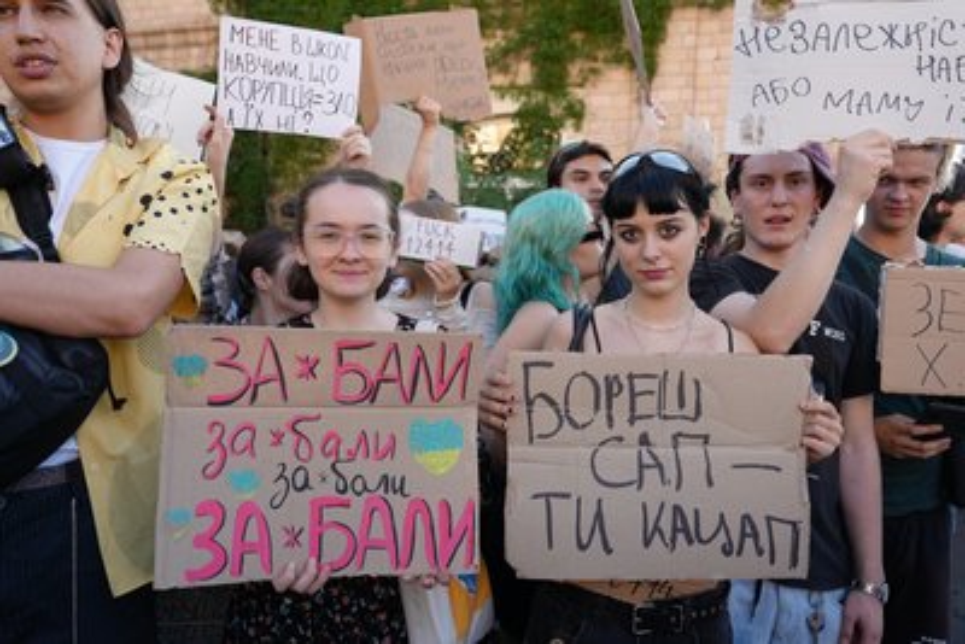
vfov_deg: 43.6
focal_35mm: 30
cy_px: 322
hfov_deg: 61.9
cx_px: 482
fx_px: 804
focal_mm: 30
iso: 100
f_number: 4
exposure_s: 1/160
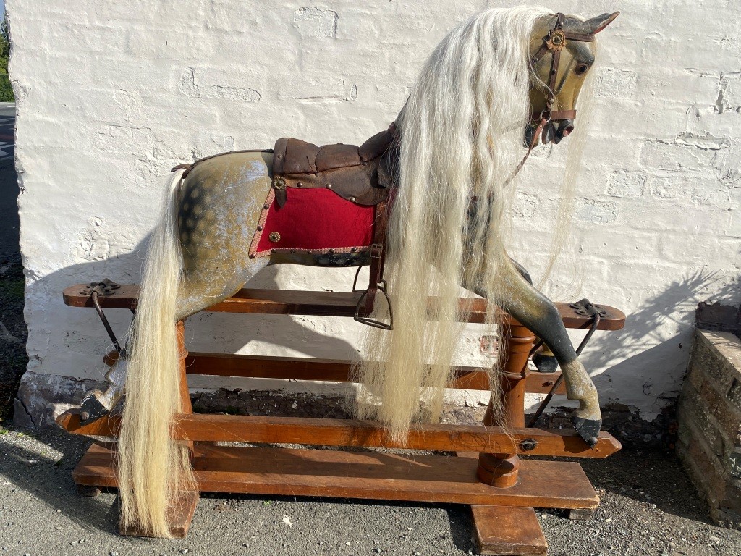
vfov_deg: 53.1
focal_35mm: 26
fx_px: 557
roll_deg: -4.7
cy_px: 278
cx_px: 370
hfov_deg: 67.3
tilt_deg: -18.4
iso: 32
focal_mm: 4.25
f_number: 1.8
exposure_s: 1/4808
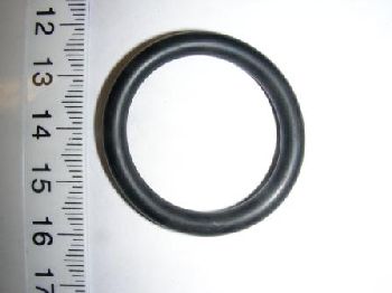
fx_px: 430
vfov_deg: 37.7
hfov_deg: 49.0
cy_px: 146
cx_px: 196
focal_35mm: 38
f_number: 6.8
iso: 50
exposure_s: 1/60.1
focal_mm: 6.3
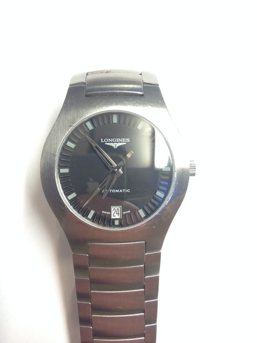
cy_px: 172
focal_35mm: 35
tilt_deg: -87.7
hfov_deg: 40.7
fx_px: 346
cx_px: 128
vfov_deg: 52.6
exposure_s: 1/20
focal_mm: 4.28
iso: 125
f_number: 2.4
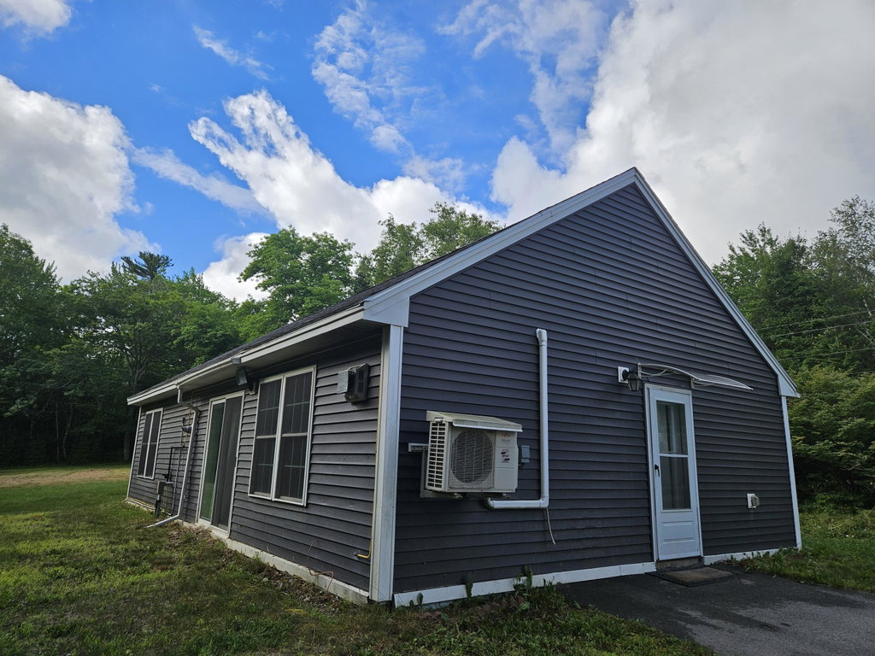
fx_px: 581
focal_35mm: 23
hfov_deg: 73.9
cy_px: 328
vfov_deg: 58.9
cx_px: 438
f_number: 1.8
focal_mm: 5.4
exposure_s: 1/1488
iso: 25
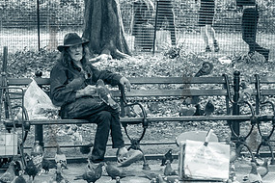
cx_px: 98
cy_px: 149
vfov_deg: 8.2
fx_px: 1276
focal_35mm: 167
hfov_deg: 12.3
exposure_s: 1/200
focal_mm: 62
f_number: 4
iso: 400
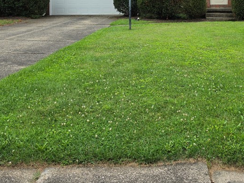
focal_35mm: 45
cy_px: 8
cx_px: 168
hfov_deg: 41.3
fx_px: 317
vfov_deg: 30.4
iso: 64
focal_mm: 6.5
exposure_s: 1/1794
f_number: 1.4
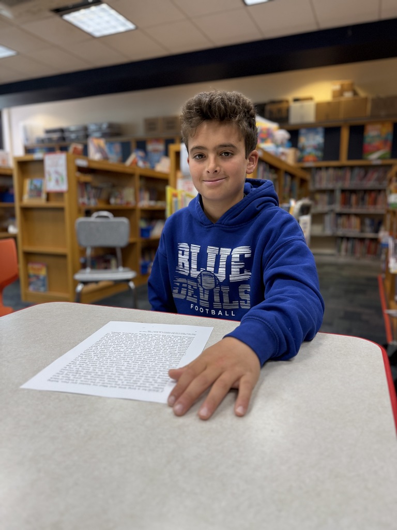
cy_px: 265
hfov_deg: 56.8
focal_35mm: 24
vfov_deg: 71.6
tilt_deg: -8.8
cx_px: 198
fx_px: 367
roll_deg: -1.3
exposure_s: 1/120
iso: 160
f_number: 1.78
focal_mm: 6.76
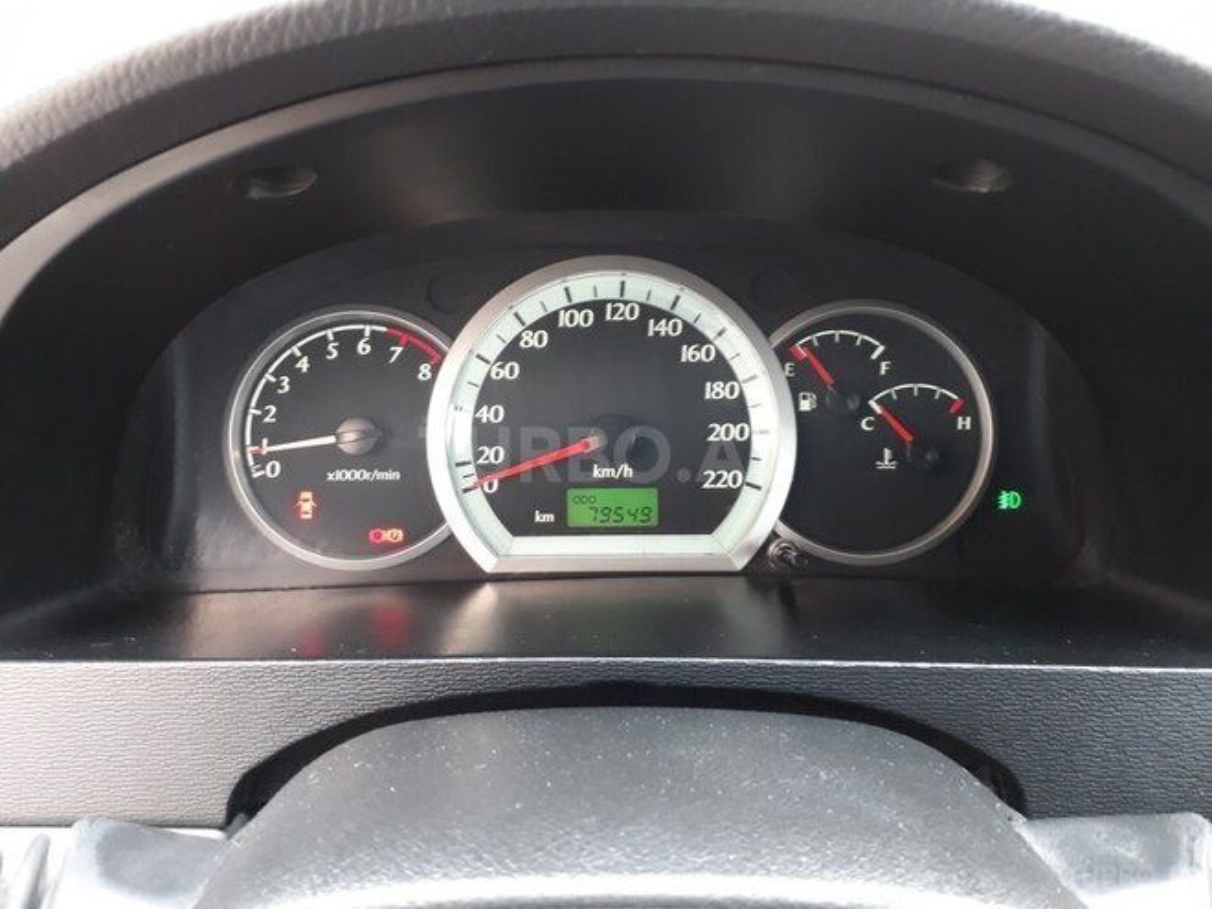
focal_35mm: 27
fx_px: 945
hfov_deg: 65.3
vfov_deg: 51.4
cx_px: 606
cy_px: 454
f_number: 1.9
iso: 250
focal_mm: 3.6
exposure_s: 1/17
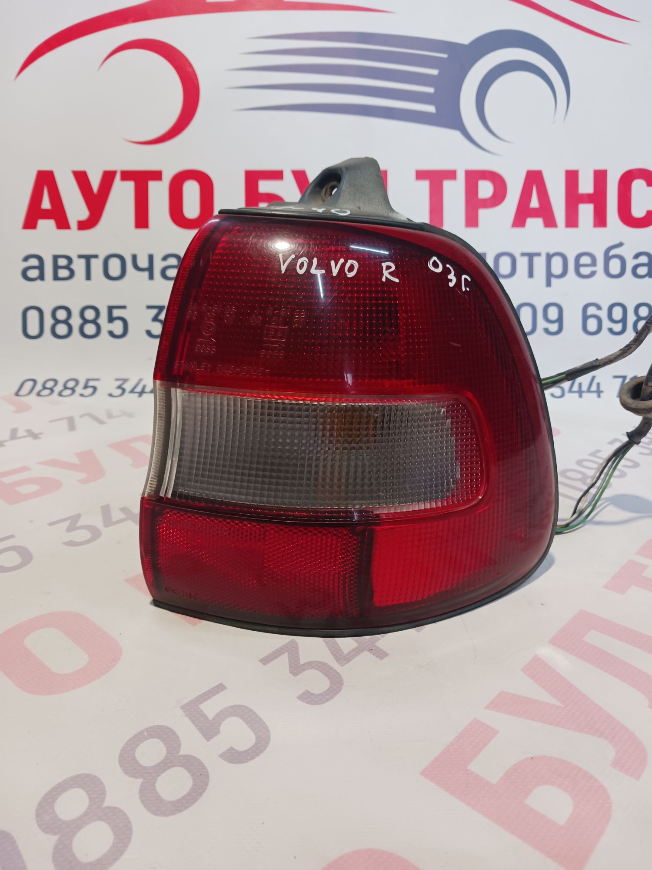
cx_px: 326
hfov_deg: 51.4
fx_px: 678
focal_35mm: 27
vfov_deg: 65.3
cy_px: 435
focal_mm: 4
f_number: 1.8
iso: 160
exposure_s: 1/33.3
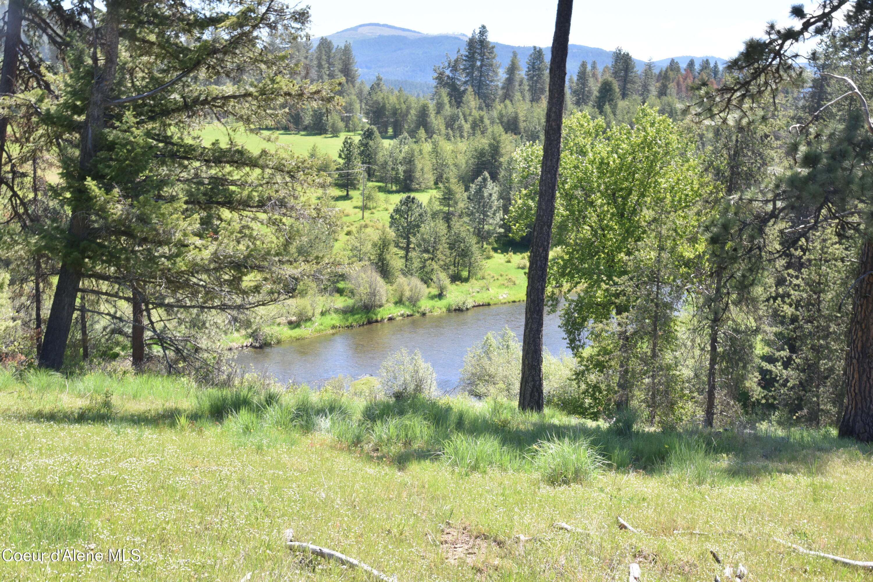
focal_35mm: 46
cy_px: 291
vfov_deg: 29.2
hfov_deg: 42.7
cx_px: 436
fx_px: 1115
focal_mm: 46
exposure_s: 1/50
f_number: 22
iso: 560
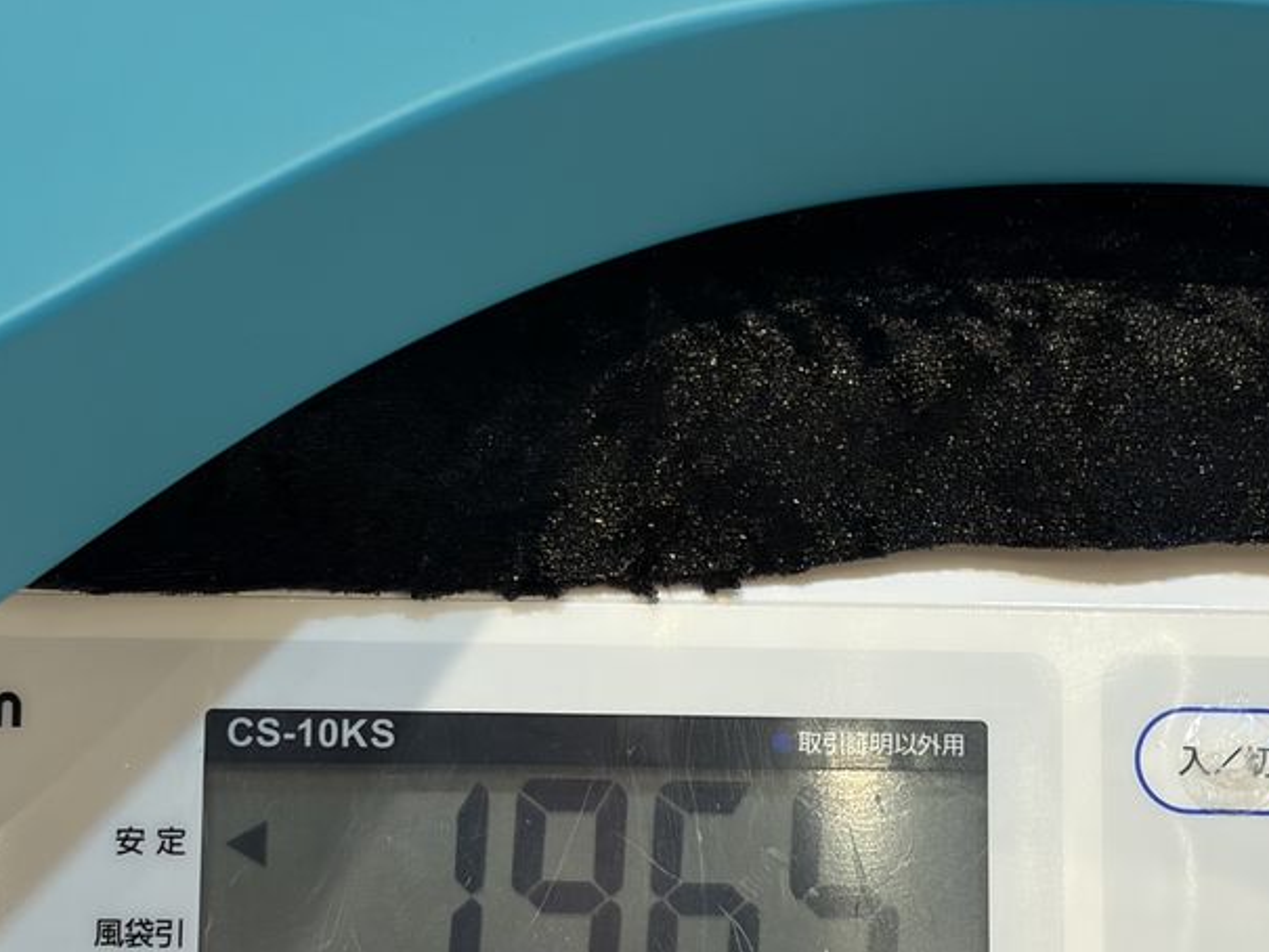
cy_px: 518
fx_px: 4033
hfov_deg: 17.9
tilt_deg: -40.9
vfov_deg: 13.5
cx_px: 629
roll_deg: -1.4
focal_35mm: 110
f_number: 1.6
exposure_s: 1/60
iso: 100
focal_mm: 5.96
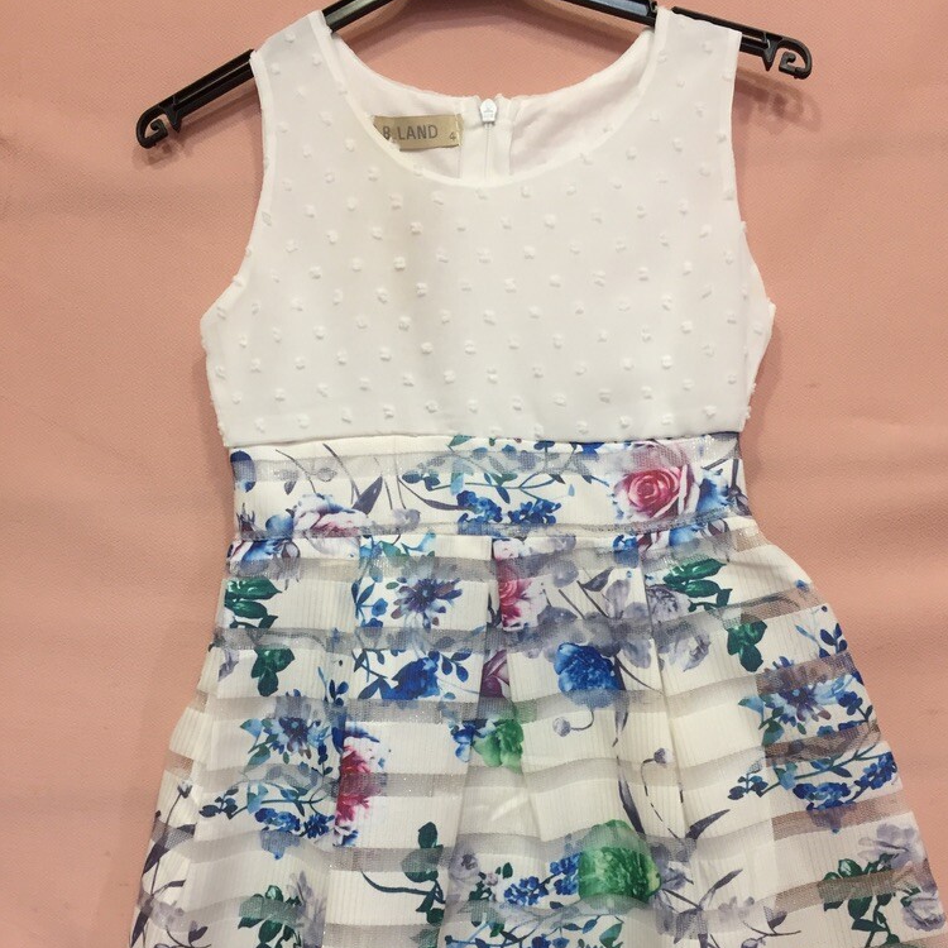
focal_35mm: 35
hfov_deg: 47.2
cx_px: 484
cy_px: 617
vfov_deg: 46.6
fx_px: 1084
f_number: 2.2
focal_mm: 4.15
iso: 100
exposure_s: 1/33
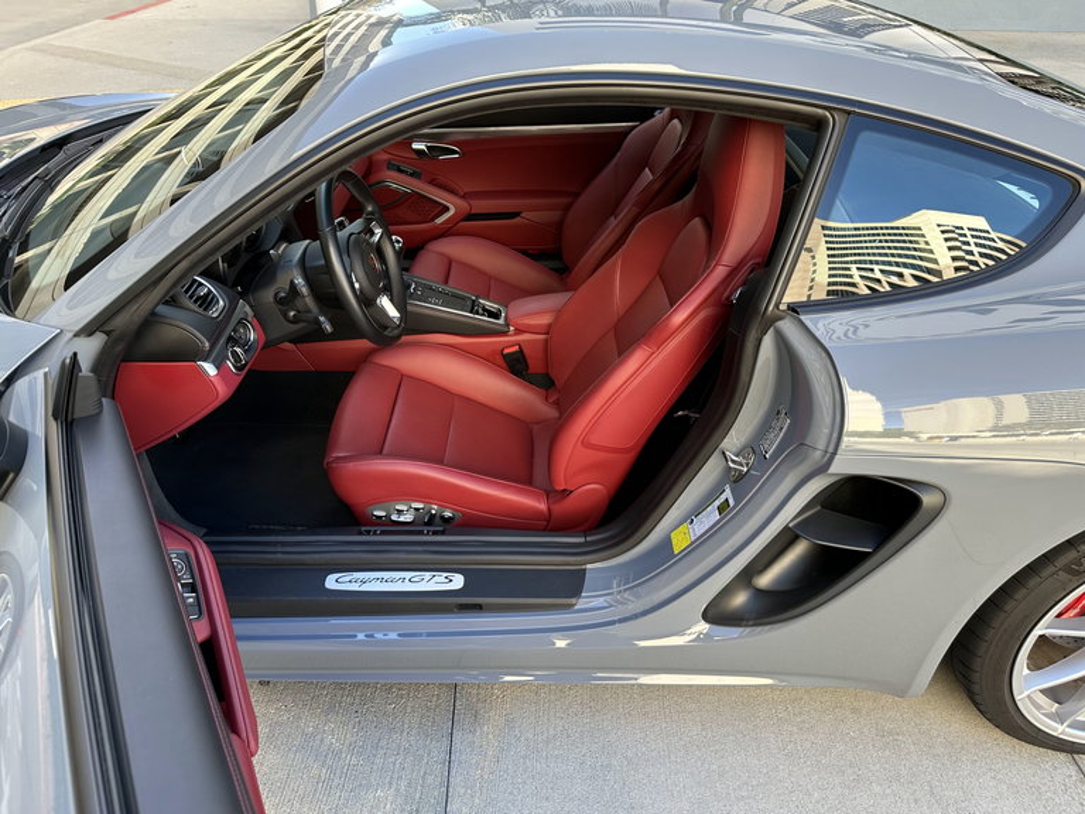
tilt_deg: -33.1
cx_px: 542
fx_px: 752
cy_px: 407
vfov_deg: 56.8
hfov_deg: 71.6
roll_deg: -2.2
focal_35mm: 24
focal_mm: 6.86
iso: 64
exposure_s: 1/132
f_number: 1.78
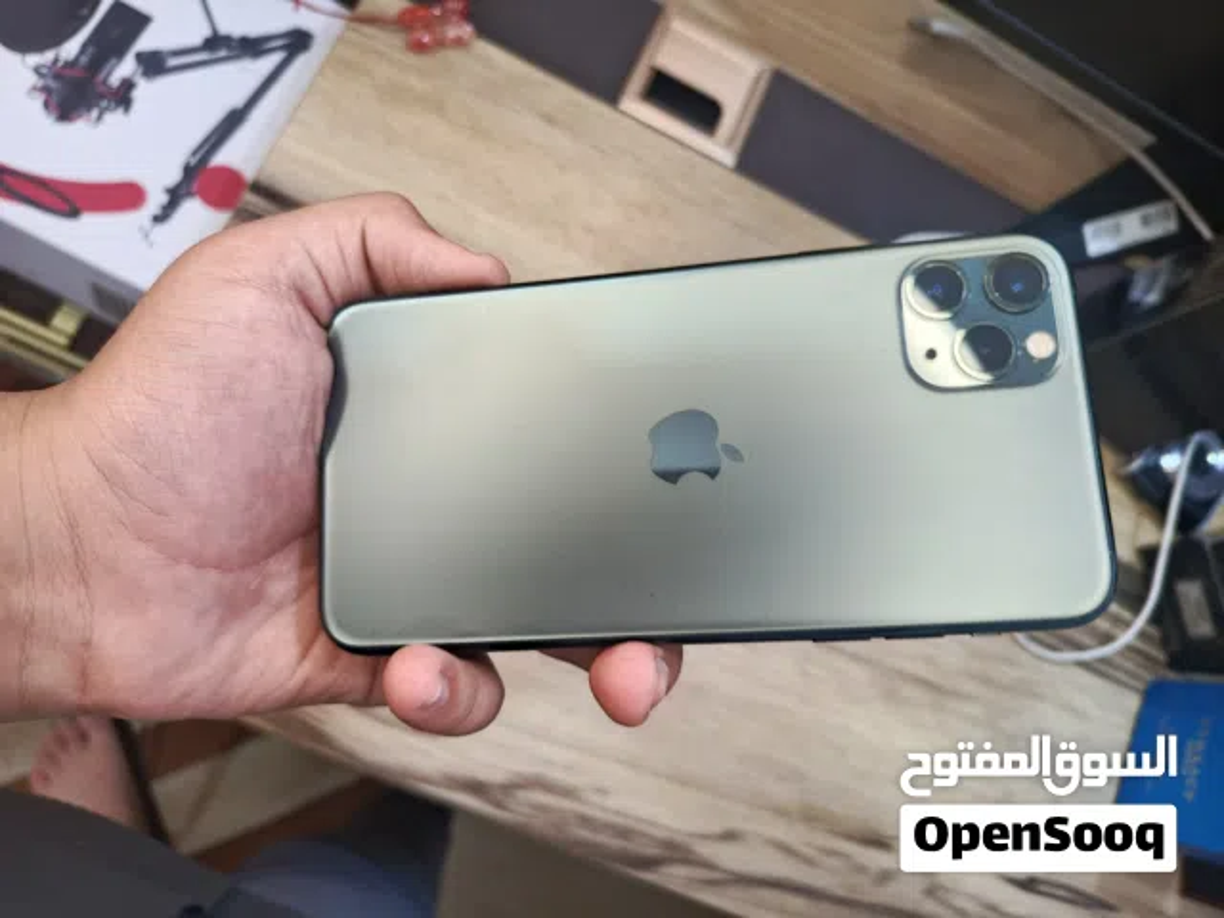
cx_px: 612
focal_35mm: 23
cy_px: 459
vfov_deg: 58.9
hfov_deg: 73.9
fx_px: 813
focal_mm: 5.25
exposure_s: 1/50
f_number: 1.7
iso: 817
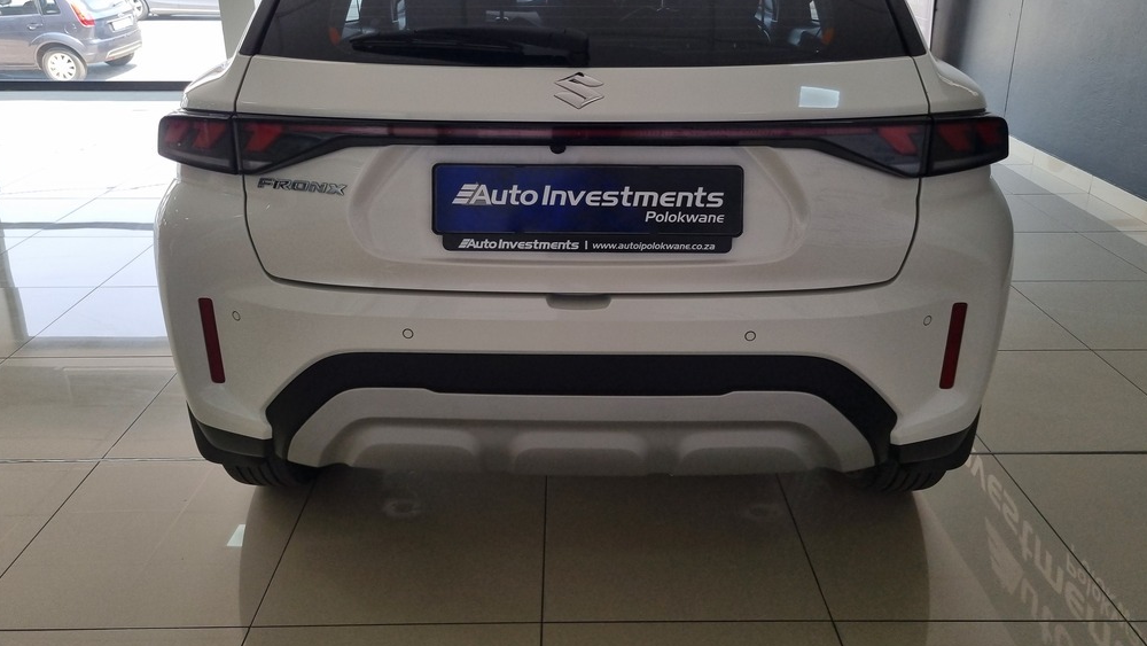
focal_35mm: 29
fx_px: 882
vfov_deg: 40.0
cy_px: 248
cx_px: 574
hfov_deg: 66.1
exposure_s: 1/148
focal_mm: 5.4
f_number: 1.8
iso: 50
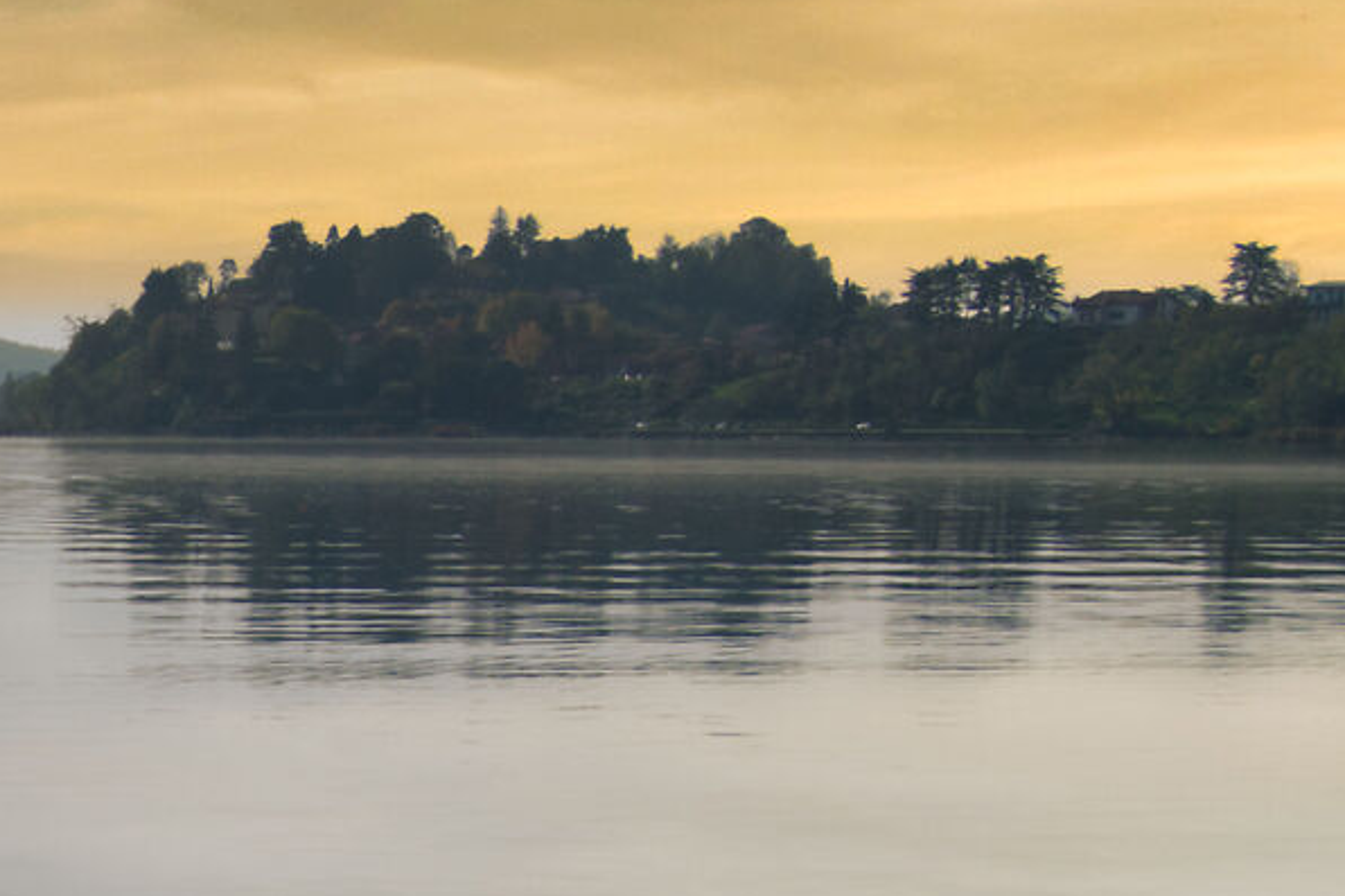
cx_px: -1246
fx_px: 5266
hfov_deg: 12.9
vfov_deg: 9.4
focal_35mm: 141
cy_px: 1491
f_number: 14
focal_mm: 35
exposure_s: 1/160
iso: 100
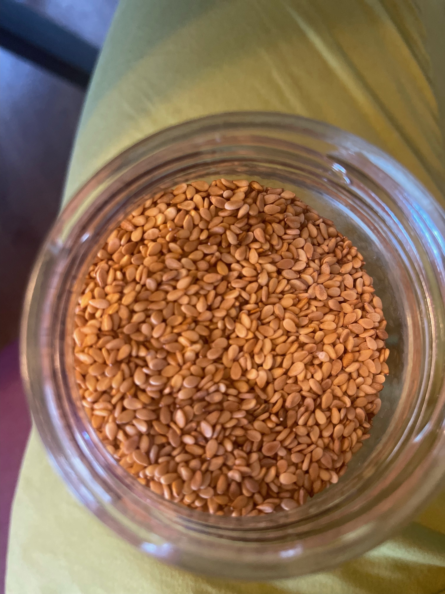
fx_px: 446
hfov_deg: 53.1
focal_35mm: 26
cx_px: 222
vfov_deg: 67.3
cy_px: 297
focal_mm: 4.2
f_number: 1.6
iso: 400
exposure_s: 1/33
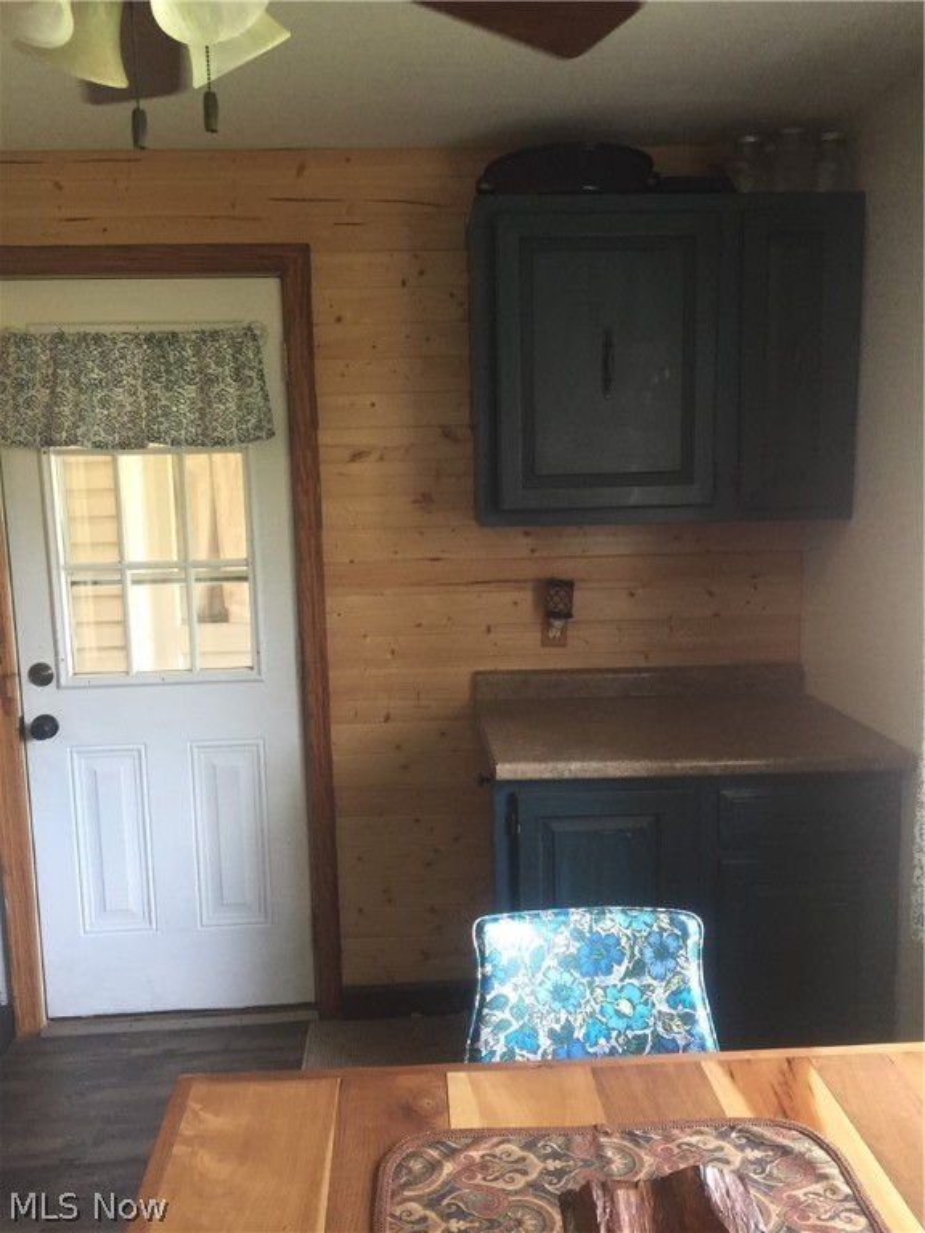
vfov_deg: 61.7
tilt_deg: -7.5
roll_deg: +2.0
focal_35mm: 29
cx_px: 462
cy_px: 616
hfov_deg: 48.2
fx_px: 1033
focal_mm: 4.15
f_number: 2.2
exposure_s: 1/30
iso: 125
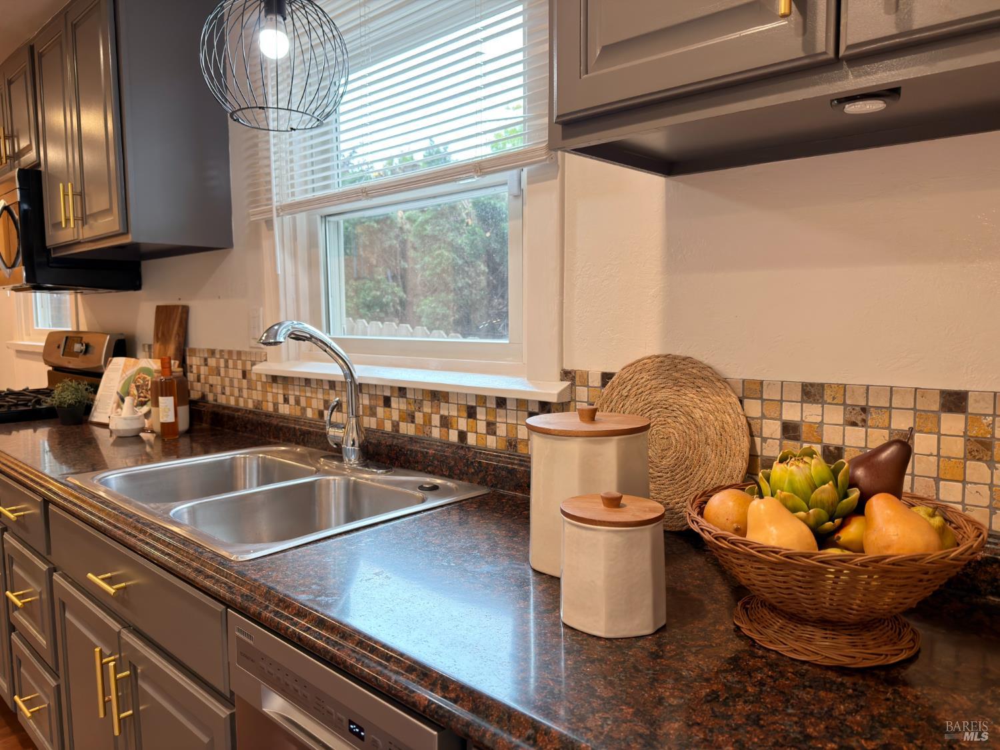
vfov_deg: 56.8
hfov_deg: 71.6
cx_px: 500
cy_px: 375
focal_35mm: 24
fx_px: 693
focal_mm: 6.76
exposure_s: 1/144
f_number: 1.78
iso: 125
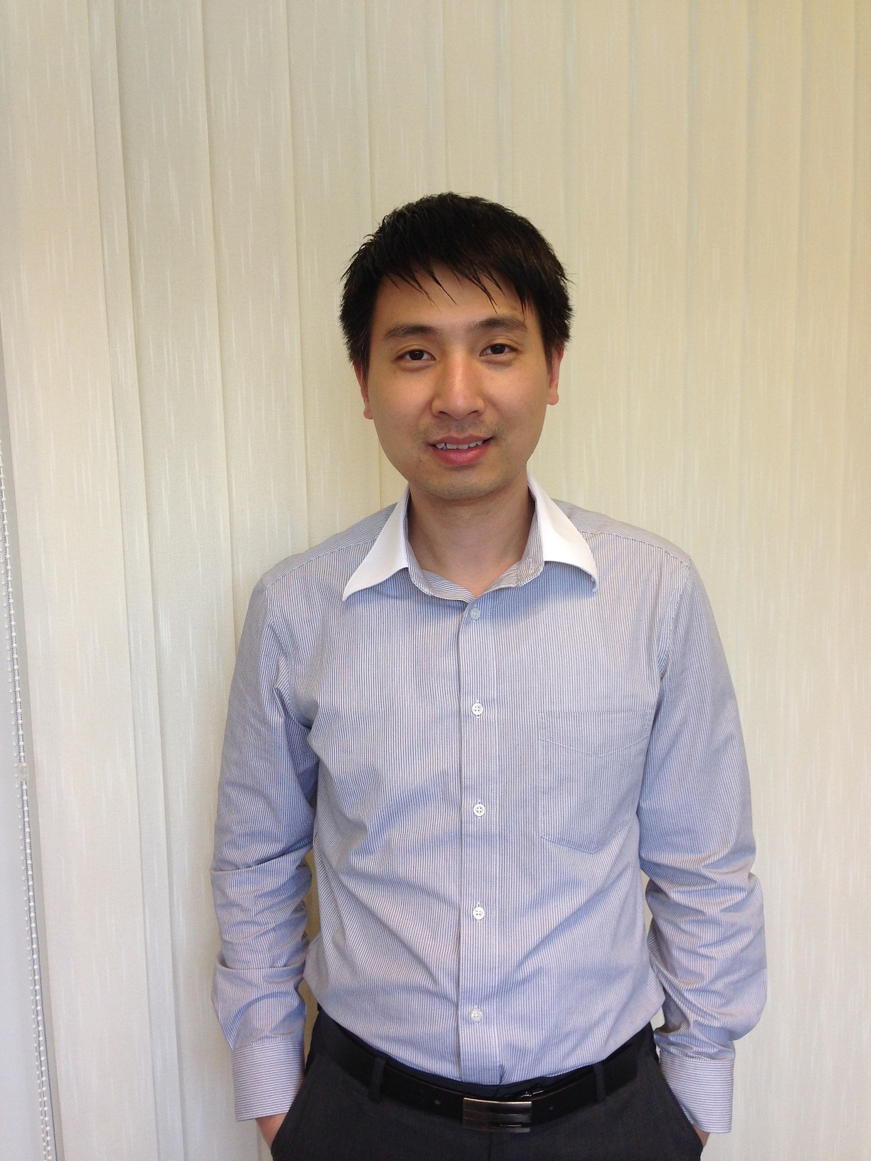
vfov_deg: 55.4
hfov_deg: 42.9
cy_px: 580
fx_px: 1107
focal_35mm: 33
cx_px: 436
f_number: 2.4
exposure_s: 1/40
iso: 64
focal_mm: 4.12
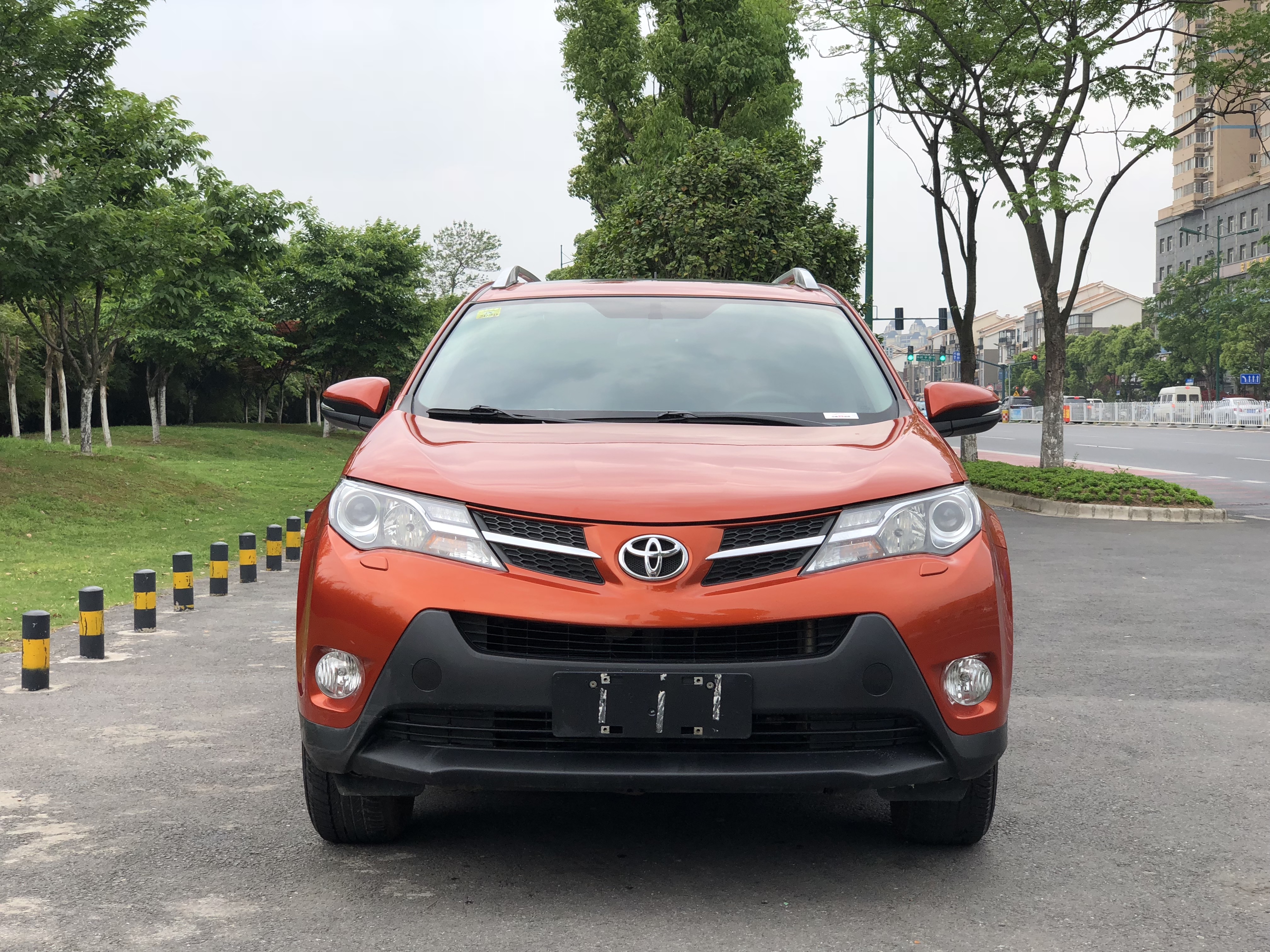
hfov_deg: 36.8
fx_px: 1908
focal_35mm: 52
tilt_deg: -2.8
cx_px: 635
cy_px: 476
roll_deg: +0.3
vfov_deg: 28.0
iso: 16
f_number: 2.4
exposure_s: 1/264
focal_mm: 6
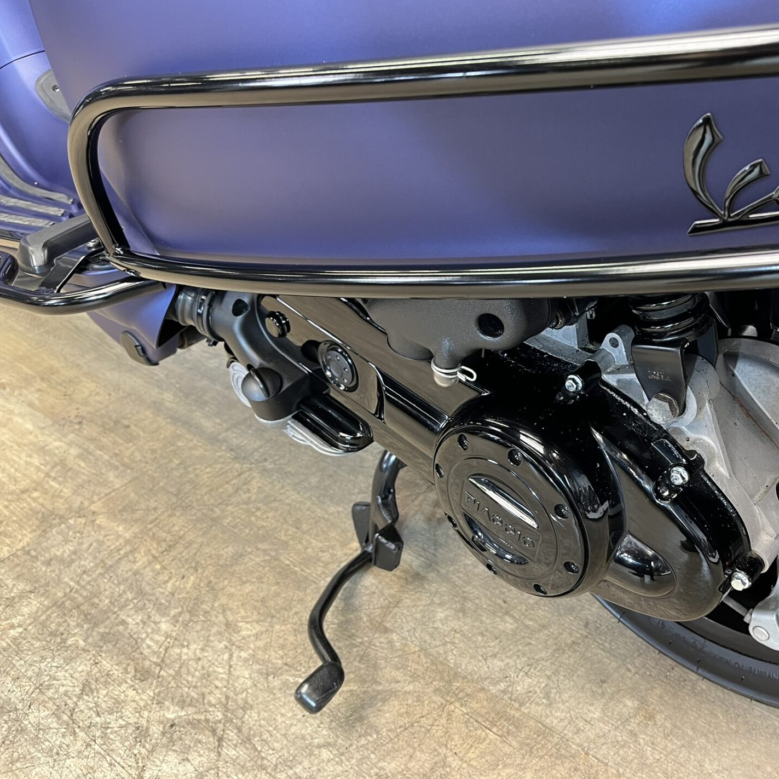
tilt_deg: -35.0
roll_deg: +1.2
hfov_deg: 51.7
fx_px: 789
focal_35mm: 31
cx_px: 511
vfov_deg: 52.5
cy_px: 387
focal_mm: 5.1
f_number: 1.6
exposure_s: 1/50
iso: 160
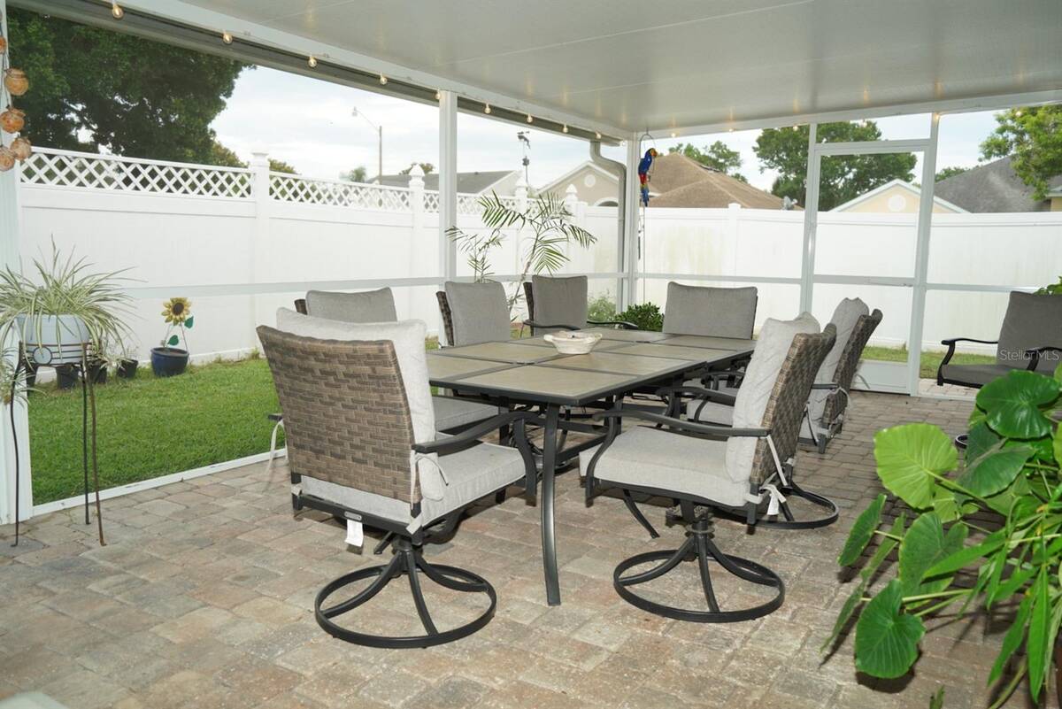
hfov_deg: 65.5
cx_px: 531
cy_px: 354
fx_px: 826
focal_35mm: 28
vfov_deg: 46.4
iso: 100
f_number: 4
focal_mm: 28
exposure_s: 1/60
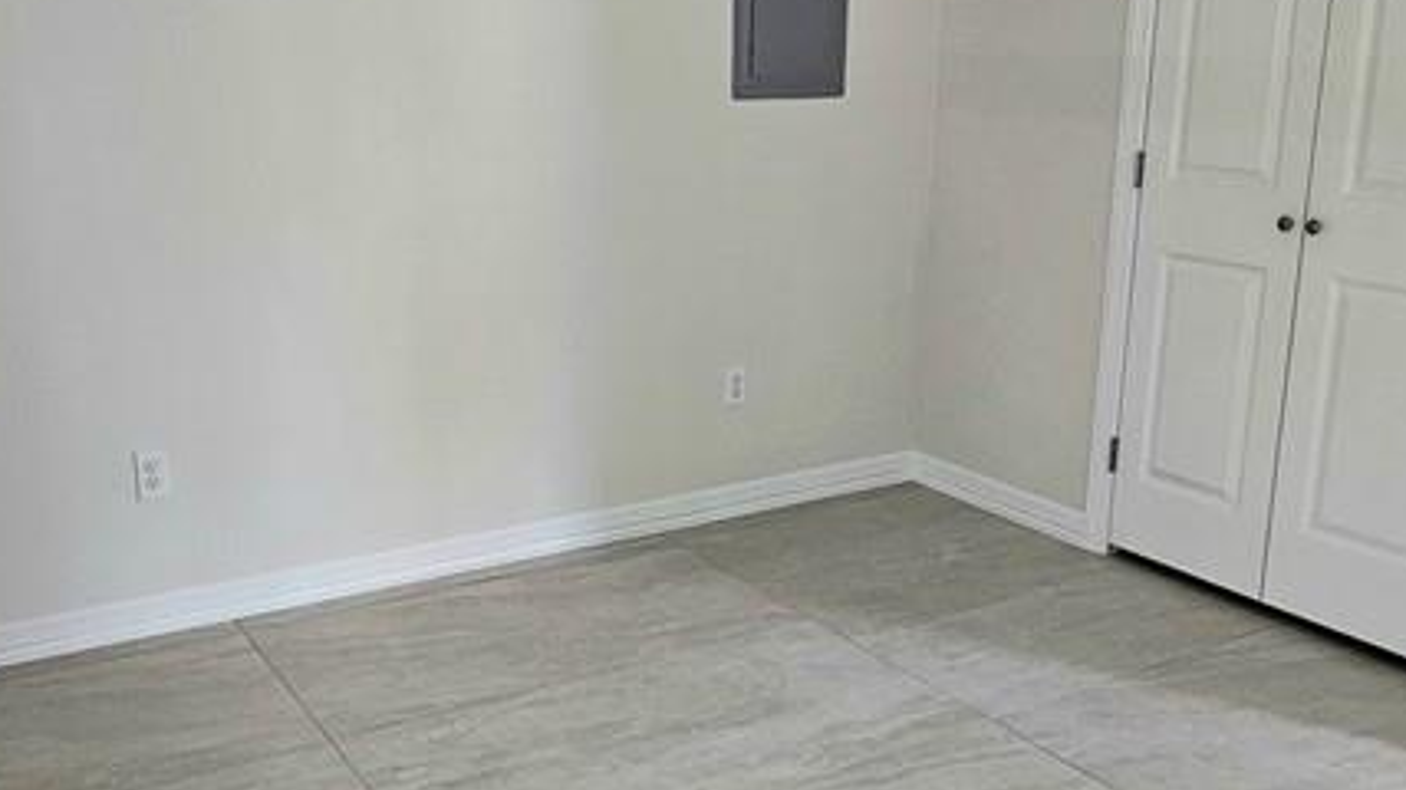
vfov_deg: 34.5
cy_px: 319
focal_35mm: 34
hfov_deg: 57.9
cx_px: 639
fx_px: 1267
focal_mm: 2.2
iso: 160
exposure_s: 1/101
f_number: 2.2
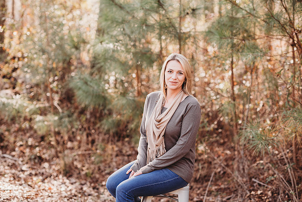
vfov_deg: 16.1
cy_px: 101
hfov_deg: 23.9
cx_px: 151
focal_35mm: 85
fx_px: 713
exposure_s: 1/320
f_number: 2.2
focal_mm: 85
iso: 100
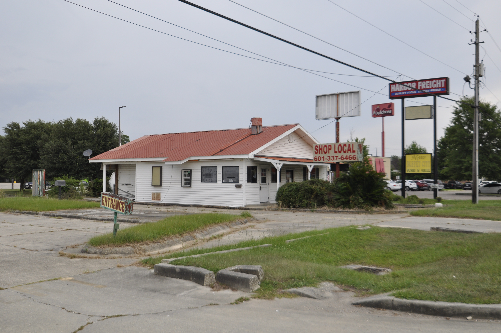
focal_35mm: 36
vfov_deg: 36.8
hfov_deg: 53.2
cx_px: 250
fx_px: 500
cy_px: 166
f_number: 5.6
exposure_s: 1/125
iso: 220
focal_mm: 24
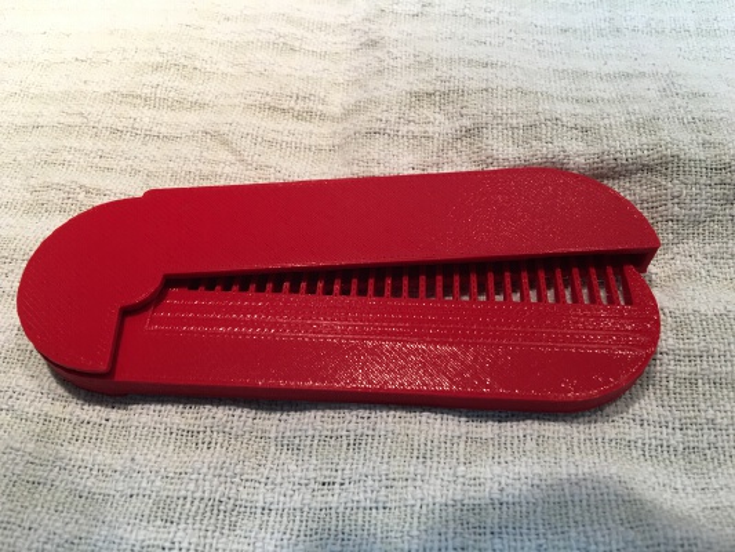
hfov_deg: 61.6
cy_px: 276
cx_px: 368
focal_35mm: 29
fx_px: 616
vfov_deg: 48.2
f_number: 2.2
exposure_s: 1/33
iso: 40
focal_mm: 4.15
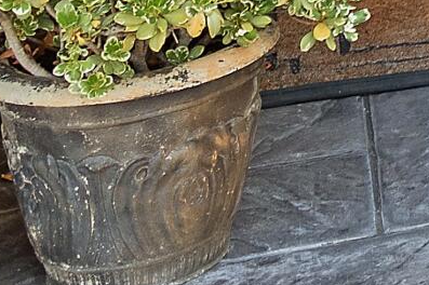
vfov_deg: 9.8
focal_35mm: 121
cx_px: 1086
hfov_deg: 12.5
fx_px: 1441
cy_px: -428
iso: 100
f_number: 4.8
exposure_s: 1/25
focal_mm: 11
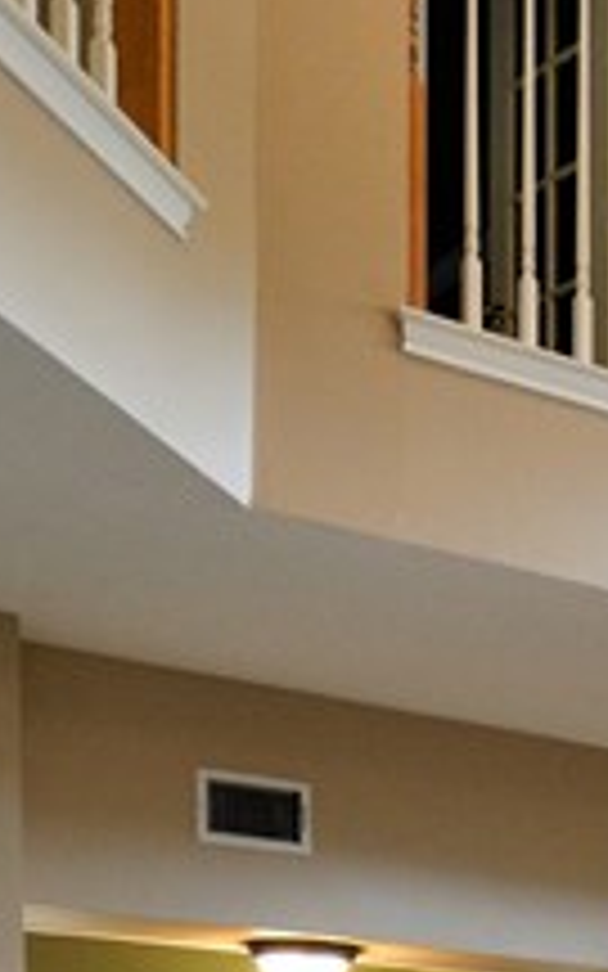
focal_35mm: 77
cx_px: 1221
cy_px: 1305
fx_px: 2041
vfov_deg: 23.3
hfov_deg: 14.2
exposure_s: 1/60
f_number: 4
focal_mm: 10
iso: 400
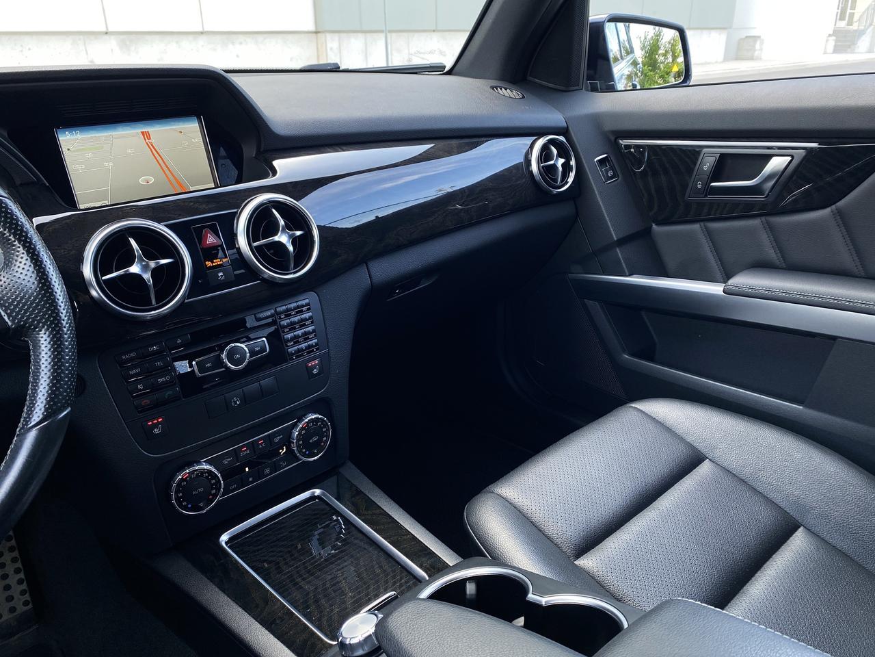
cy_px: 328
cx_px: 438
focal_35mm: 26
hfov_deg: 67.3
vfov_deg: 53.1
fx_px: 657
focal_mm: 4.25
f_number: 1.8
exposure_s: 1/121
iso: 100
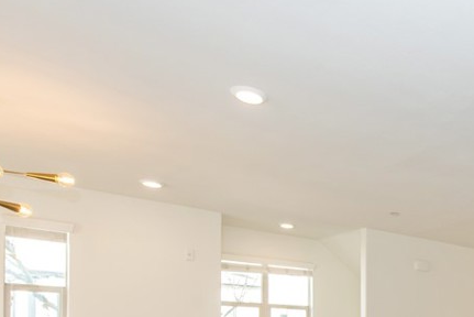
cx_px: 489
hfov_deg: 42.6
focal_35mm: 38
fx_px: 501
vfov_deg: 31.3
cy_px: 347
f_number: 5.6
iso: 400
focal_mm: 16
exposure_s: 1/125
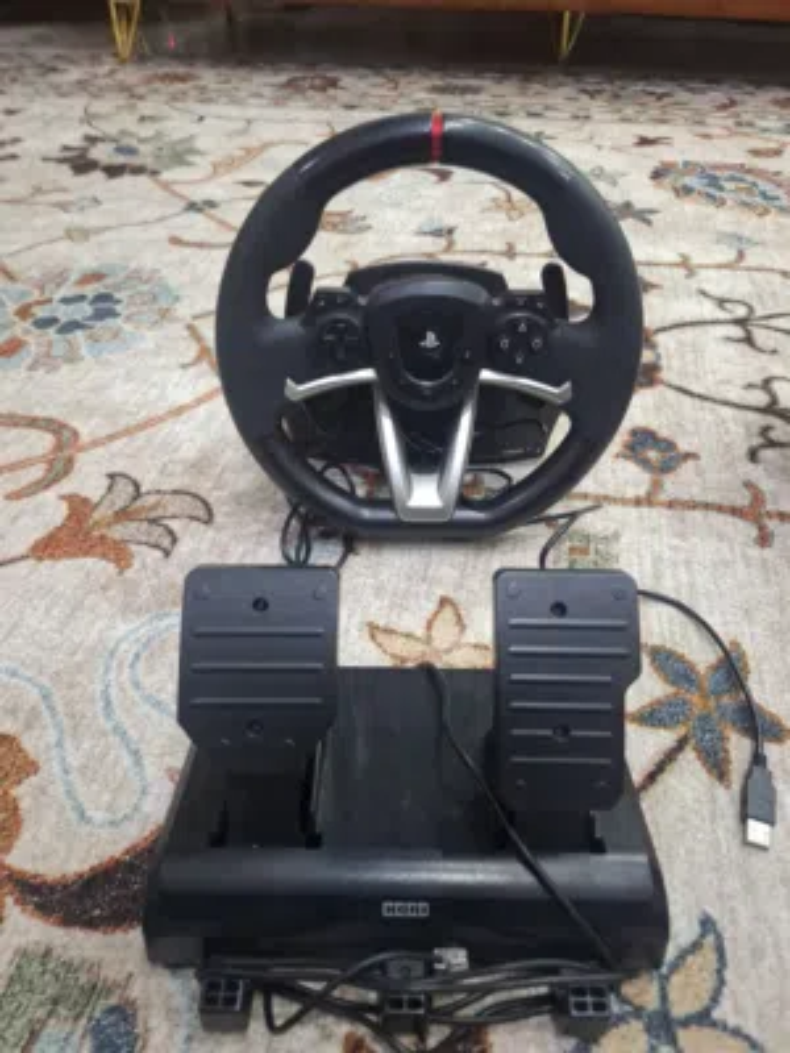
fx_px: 700
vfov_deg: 73.9
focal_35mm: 23
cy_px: 526
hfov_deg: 58.9
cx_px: 395
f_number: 1.8
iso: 320
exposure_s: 1/30
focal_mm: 5.54
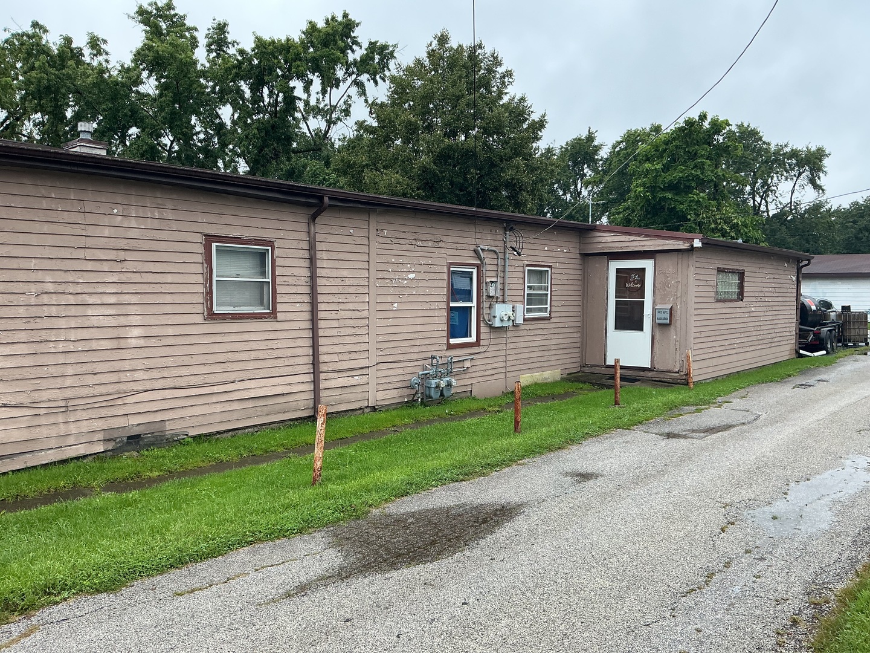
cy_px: 326
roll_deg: +0.2
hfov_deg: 61.7
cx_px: 435
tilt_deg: -2.1
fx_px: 729
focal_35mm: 29
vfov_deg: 48.2
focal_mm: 3
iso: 25
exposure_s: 1/262
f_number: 1.8
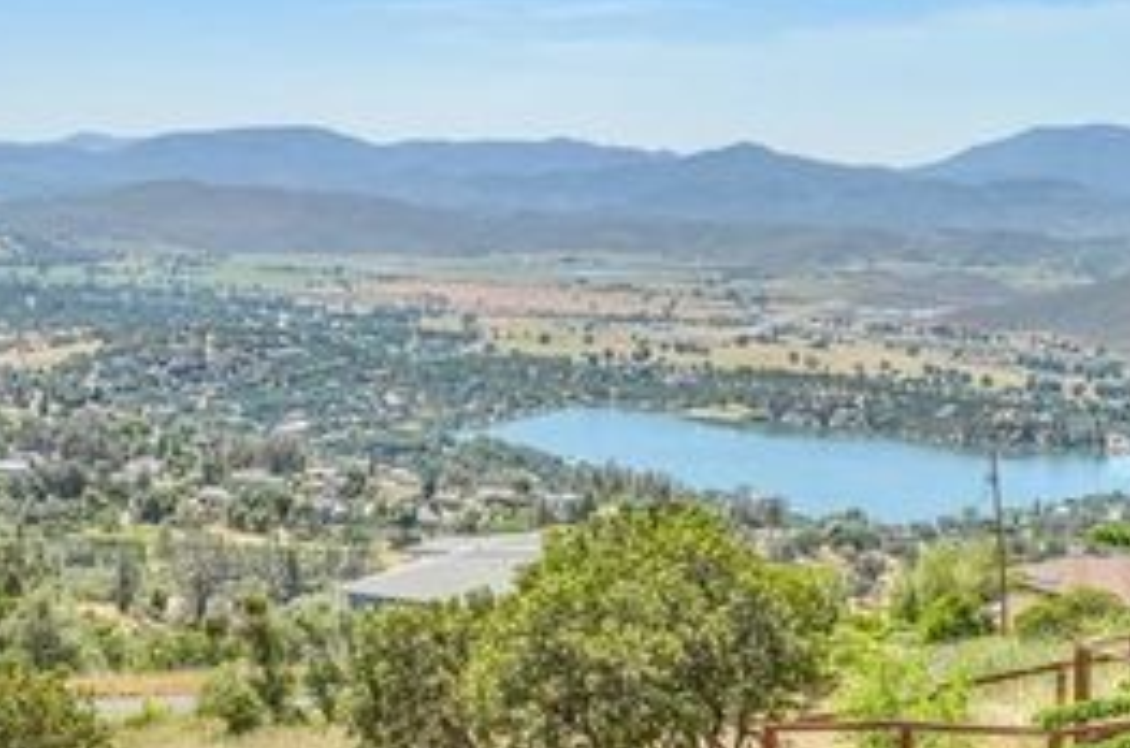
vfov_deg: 23.3
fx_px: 1785
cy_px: 135
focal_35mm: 57
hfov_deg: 35.0
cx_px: 464
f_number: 13
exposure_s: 1/320
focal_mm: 30
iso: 125
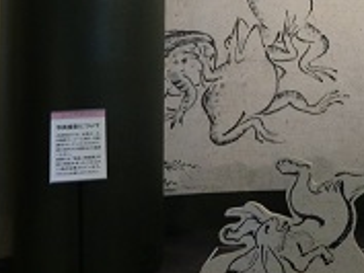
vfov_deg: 20.5
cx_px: 351
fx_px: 737
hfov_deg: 26.5
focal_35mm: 70
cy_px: 14
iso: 400
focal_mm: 6.1
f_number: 3.6
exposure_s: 1/15
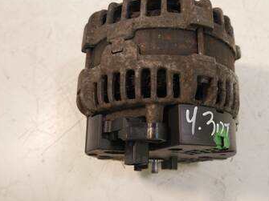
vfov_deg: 33.4
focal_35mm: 43
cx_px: 171
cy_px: 72
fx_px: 334
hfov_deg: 43.5
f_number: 3.5
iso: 1000
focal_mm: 15
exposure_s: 1/125
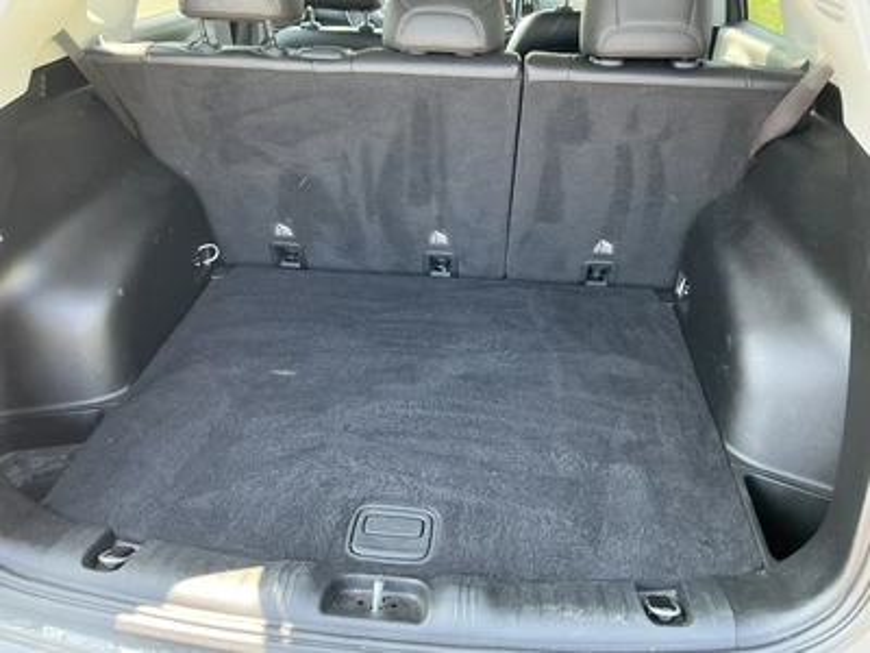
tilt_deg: -32.8
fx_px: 704
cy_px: 326
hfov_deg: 63.4
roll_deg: +2.0
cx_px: 435
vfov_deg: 49.7
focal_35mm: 28
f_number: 1.8
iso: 64
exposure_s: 1/70
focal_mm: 3
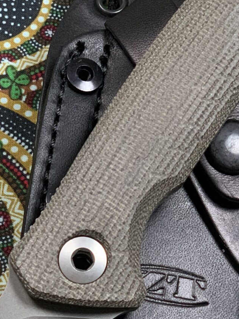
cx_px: 100
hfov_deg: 9.5
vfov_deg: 12.4
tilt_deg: -64.2
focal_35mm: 157
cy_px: 310
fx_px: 1445
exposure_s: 1/60
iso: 200
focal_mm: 6
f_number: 2.4
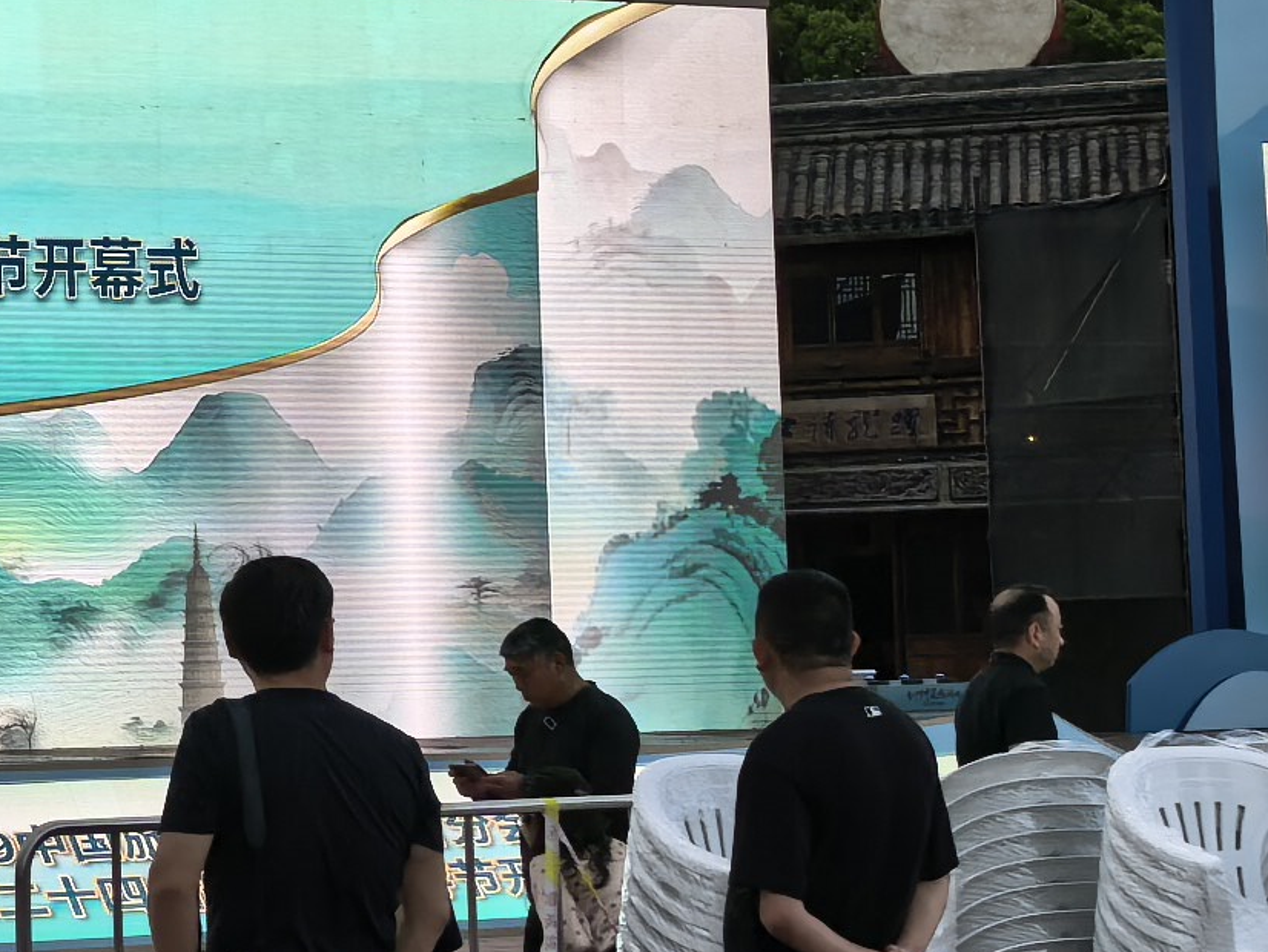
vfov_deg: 12.5
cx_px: -402
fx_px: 4360
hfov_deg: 15.7
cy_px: 531
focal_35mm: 119
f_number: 2
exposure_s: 1/770
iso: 50
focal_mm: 6.98
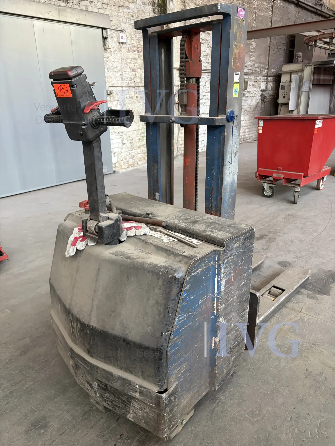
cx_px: 168
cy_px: 223
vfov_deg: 67.3
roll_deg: +1.7
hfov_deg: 53.1
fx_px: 335
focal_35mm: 26
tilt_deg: -19.9
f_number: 1.6
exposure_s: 1/60
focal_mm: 5.96
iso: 250
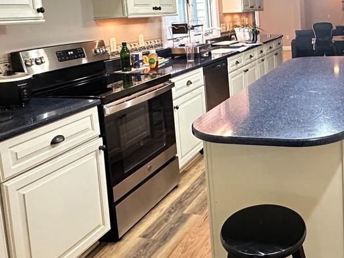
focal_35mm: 37
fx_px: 368
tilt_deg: -7.1
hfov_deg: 47.4
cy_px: 56
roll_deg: +3.3
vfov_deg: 37.4
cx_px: 275
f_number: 2.2
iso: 800
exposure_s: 1/60
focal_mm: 2.22
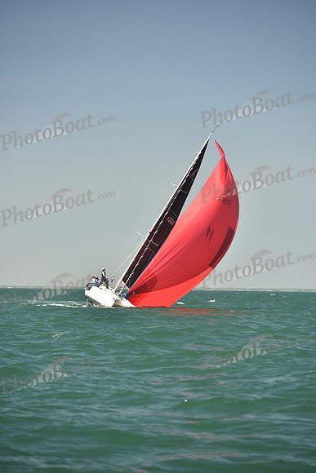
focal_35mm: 145
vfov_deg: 14.2
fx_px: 1908
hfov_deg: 9.5
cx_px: 158
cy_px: 236
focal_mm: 145
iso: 250
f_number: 3.5
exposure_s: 1/800
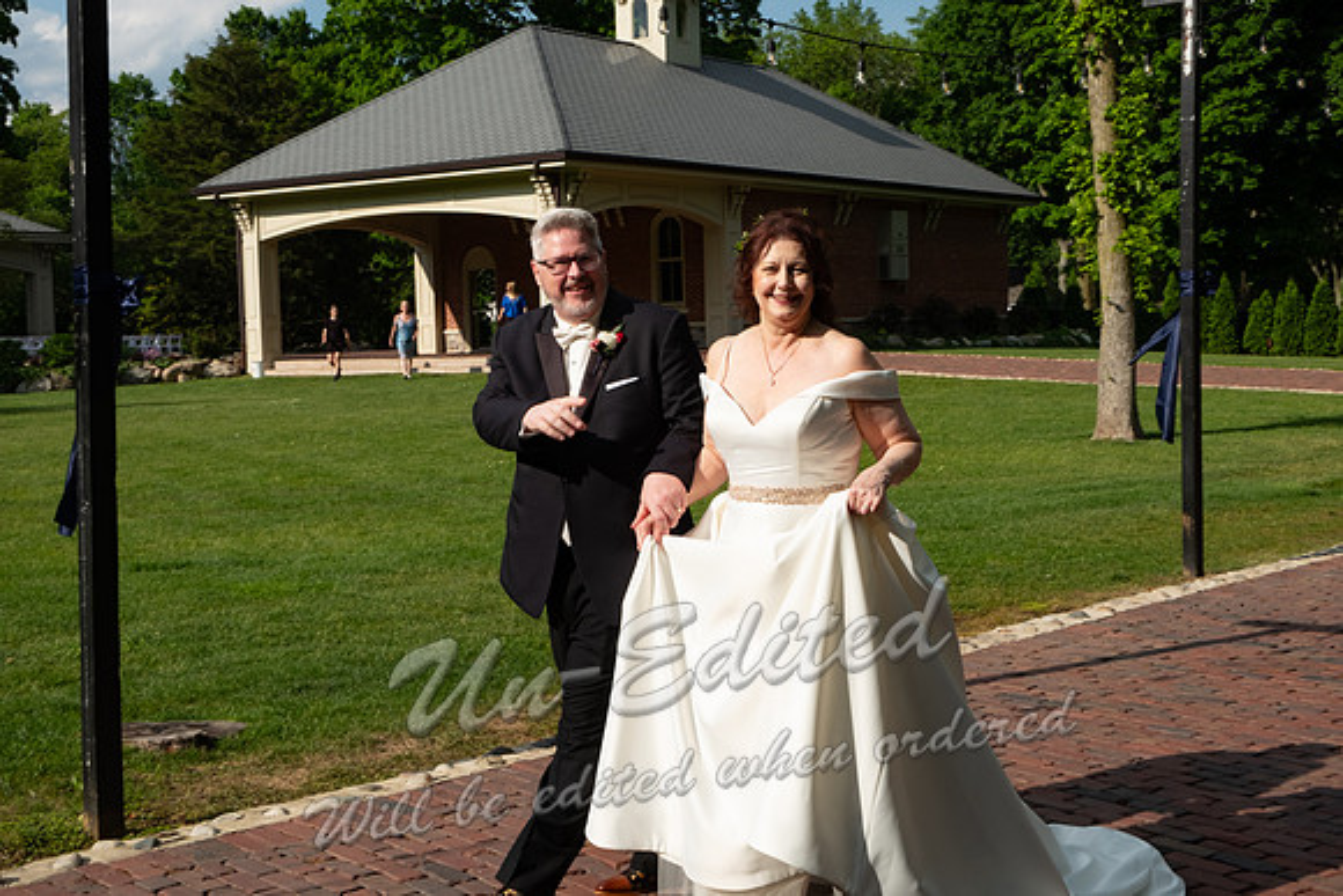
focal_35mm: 45
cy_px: 448
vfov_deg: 29.9
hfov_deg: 43.6
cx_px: 672
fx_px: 1679
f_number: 18
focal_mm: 30.2
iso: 250
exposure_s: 1/125
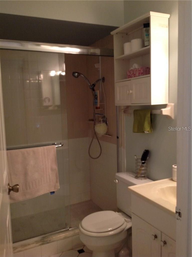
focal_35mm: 35
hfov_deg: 40.6
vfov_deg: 52.7
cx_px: 96
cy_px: 128
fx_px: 260
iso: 160
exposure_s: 1/15
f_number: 2.4
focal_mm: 4.28
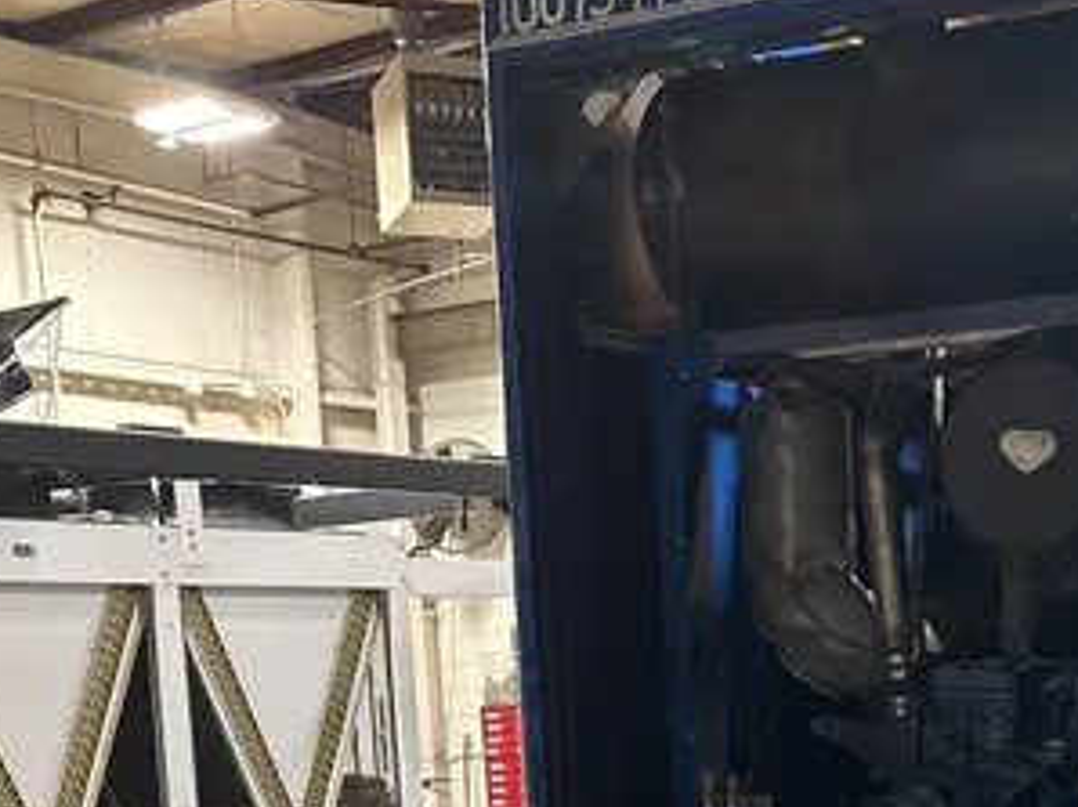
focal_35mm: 64
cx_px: 908
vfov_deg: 21.5
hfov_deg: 29.4
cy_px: 932
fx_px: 1991
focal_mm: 5.96
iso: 400
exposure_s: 1/60
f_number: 1.6
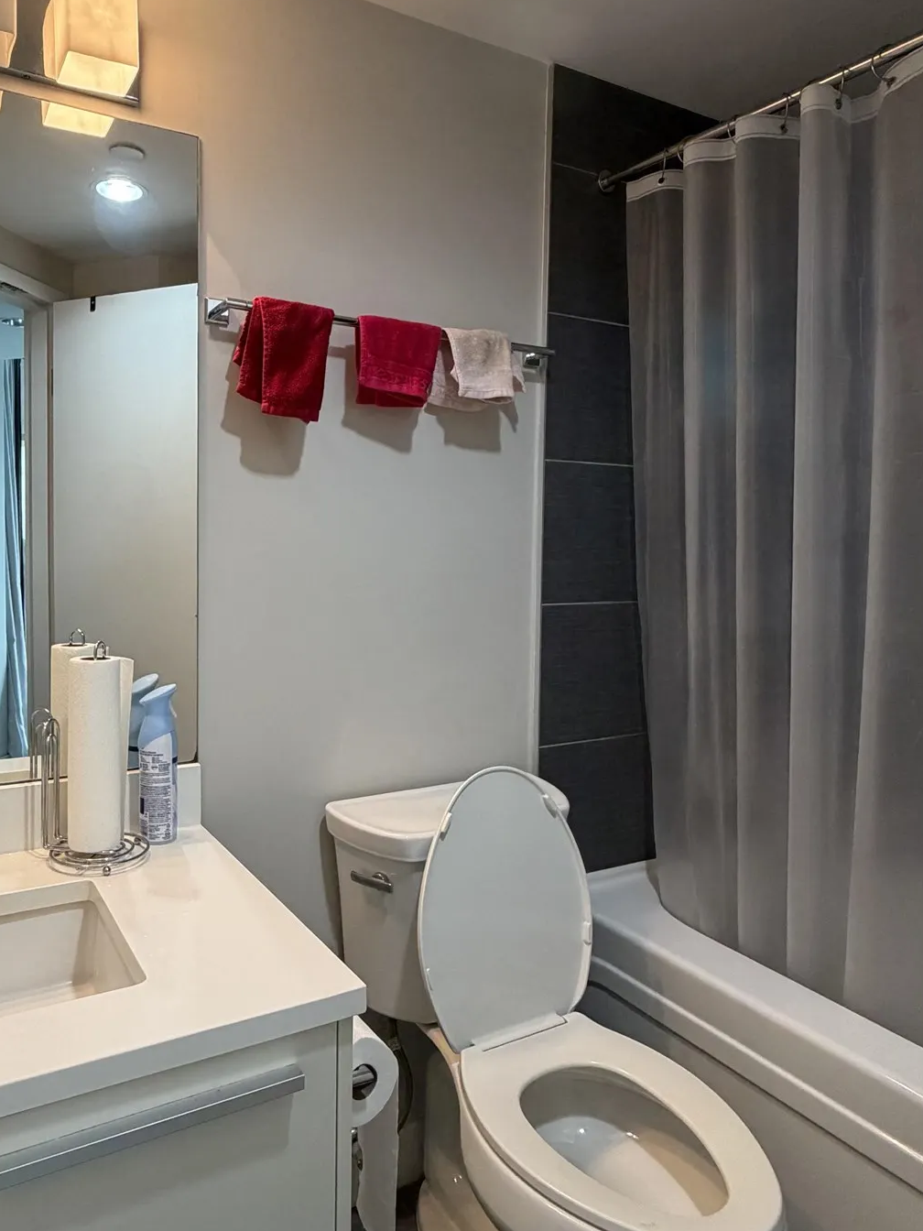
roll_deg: -0.8
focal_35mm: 24
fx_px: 853
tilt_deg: -2.4
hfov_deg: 56.2
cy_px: 587
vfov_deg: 71.6
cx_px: 350
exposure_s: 1/120
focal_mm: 2.22
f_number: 2.2
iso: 320
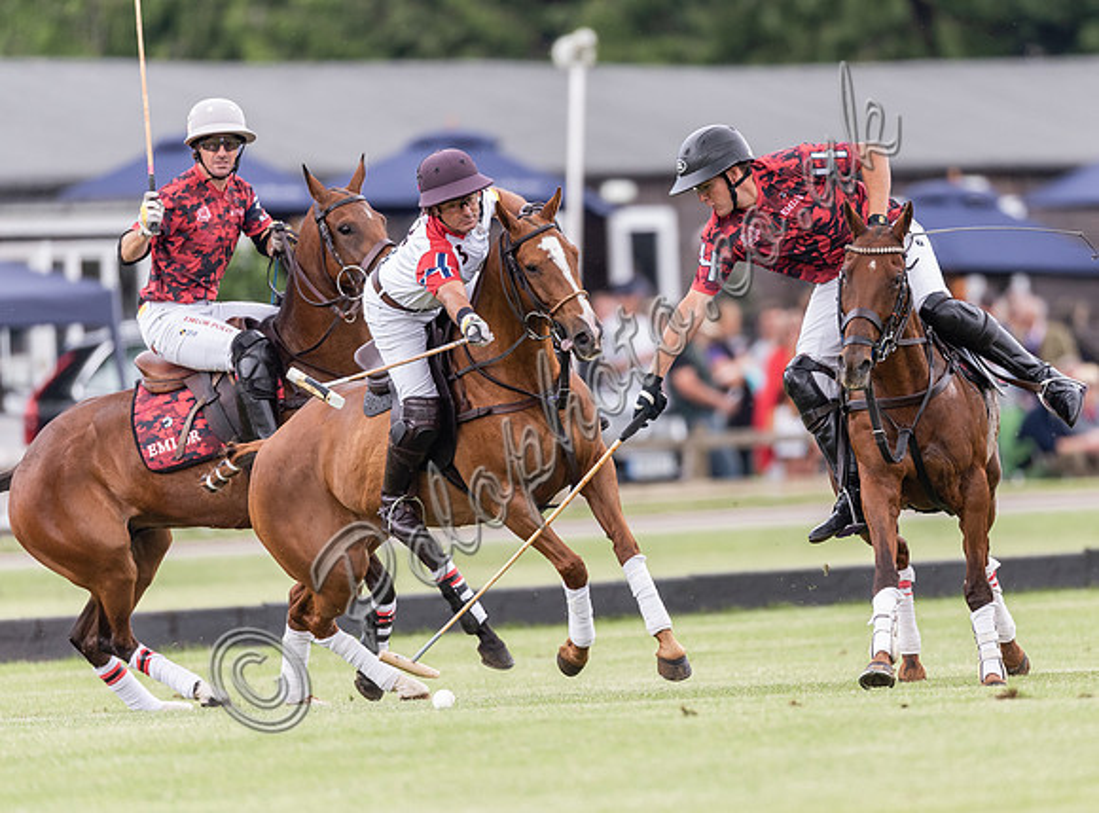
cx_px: 716
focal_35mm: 630
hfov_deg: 3.2
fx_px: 19910
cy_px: 400
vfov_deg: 2.3
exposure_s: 1/2000
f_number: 4
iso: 800
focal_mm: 500
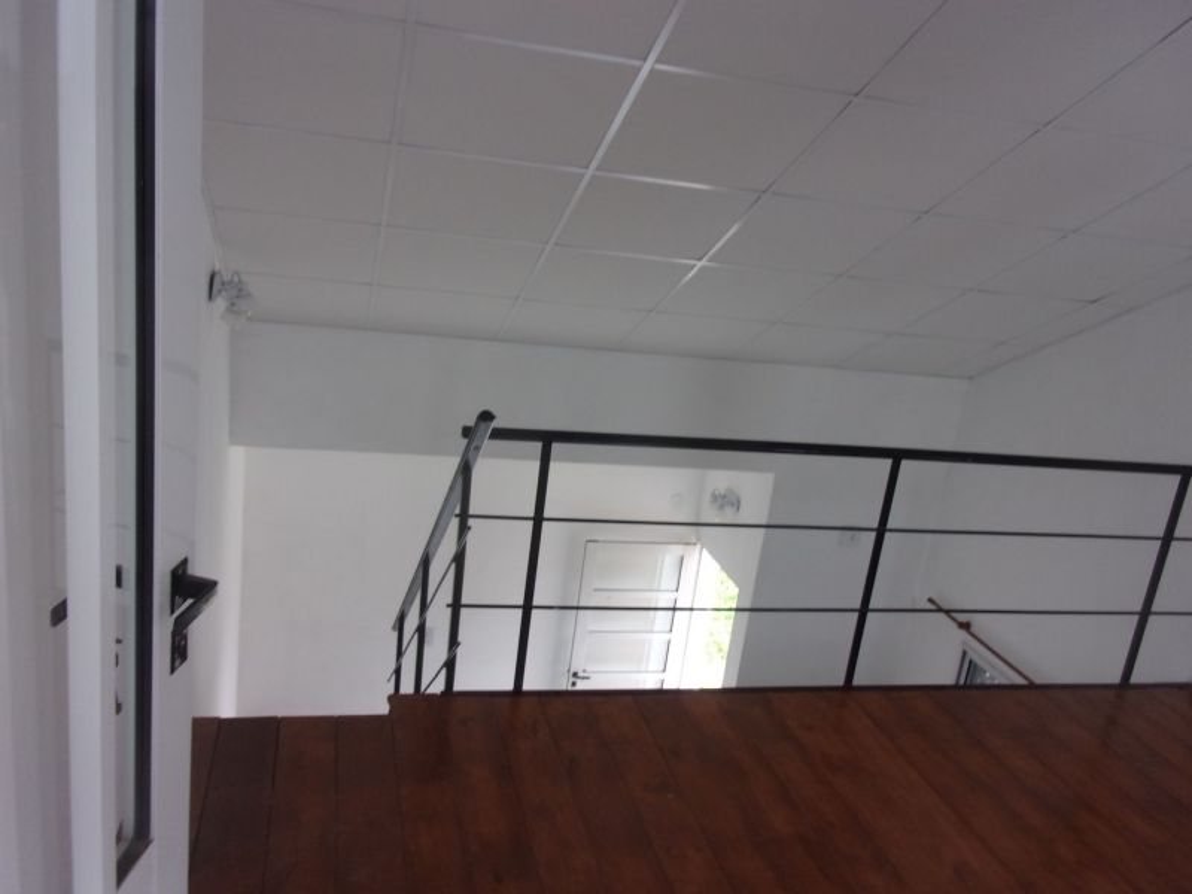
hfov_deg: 63.4
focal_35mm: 28
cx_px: 596
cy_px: 447
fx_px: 964
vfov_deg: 49.7
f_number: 3.9
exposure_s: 1/34
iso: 132
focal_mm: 5.1
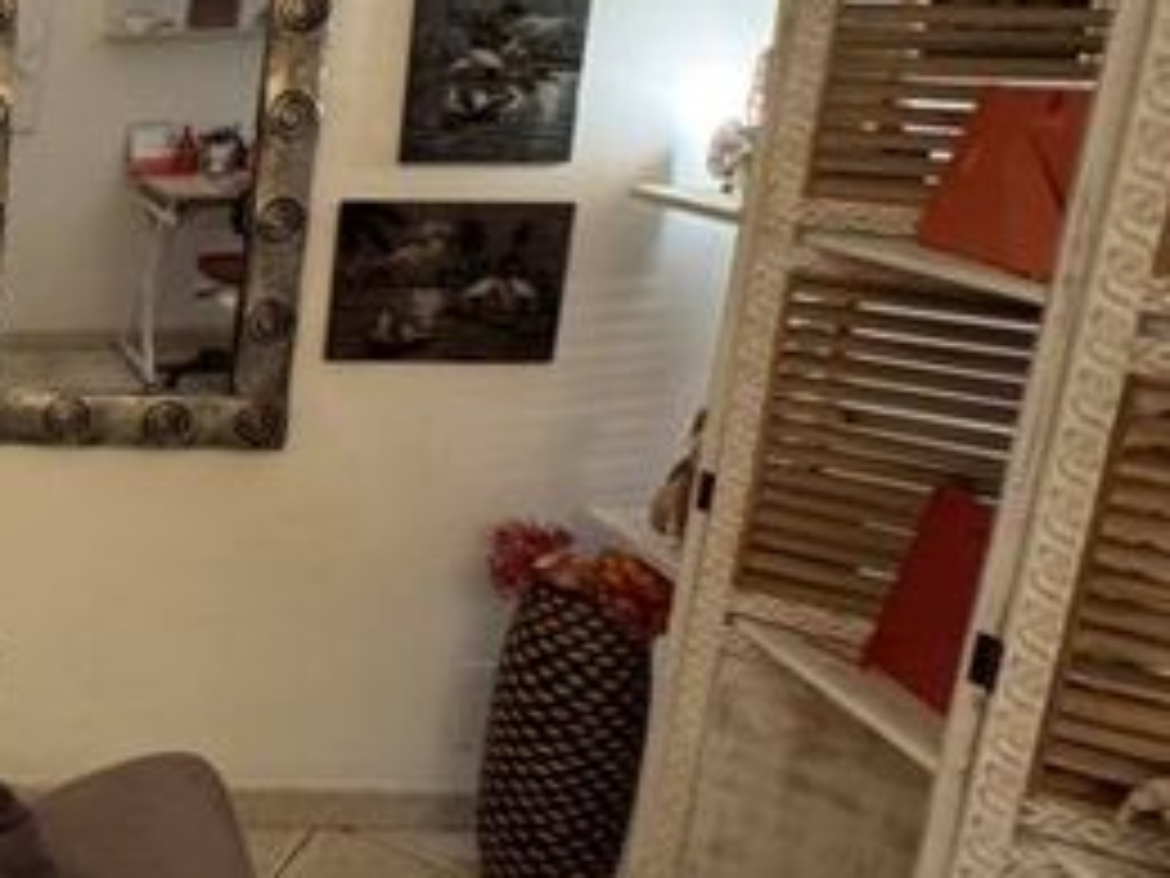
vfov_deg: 36.9
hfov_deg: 35.6
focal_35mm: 38
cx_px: -304
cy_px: 234
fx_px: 1284
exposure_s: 1/50
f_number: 2.2
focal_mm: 2.22
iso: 250
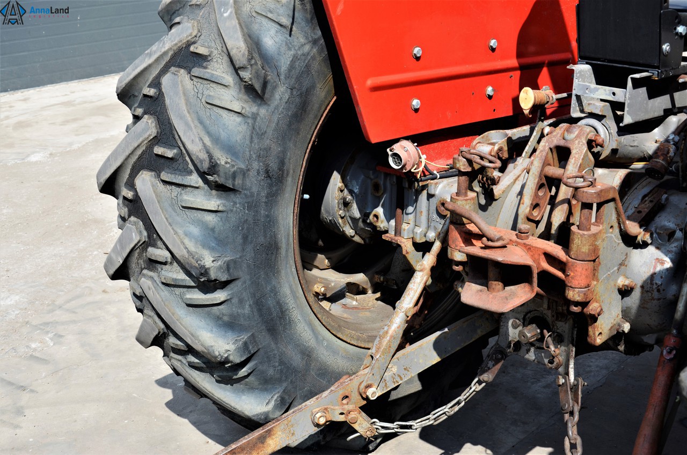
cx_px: 344
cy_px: 228
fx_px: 914
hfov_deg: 41.2
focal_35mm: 48
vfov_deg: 28.0
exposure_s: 1/250
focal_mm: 32
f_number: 8
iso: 100
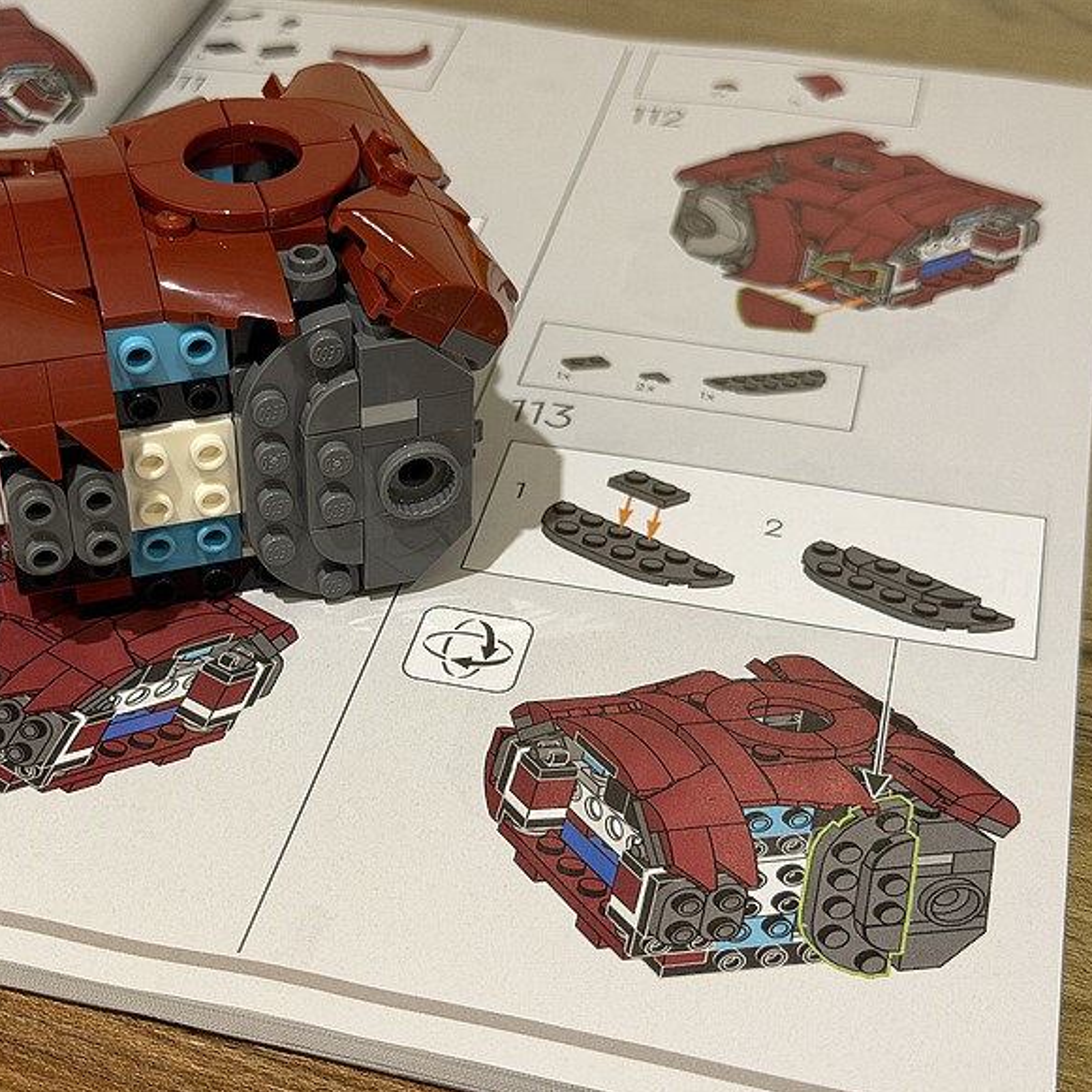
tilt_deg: -39.6
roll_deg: +0.6
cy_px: 548
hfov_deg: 29.9
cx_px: 393
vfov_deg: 30.0
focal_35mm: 57
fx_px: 2034
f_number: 1.78
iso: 250
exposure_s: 1/60
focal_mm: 6.76
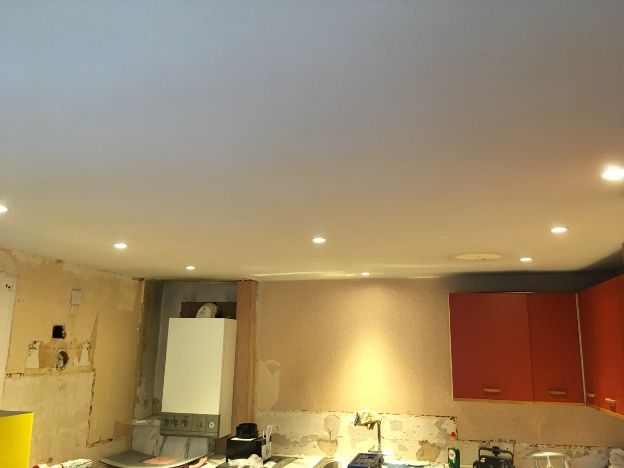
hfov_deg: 61.7
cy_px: 234
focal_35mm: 29
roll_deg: +0.0
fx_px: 523
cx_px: 312
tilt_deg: +12.1
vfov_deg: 48.2
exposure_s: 1/33
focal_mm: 4.15
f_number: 2.2
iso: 160
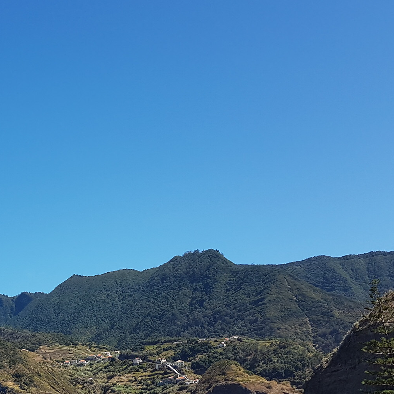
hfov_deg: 27.8
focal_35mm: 59
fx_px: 760
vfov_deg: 29.0
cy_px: 243
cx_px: 29
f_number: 1.7
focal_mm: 4.2
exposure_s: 1/1984
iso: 40
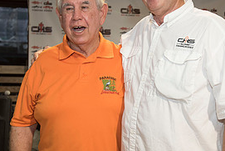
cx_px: 150
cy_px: 67
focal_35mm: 60
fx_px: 375
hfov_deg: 33.1
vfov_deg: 22.6
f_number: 4
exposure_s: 1/80
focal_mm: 28
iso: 500
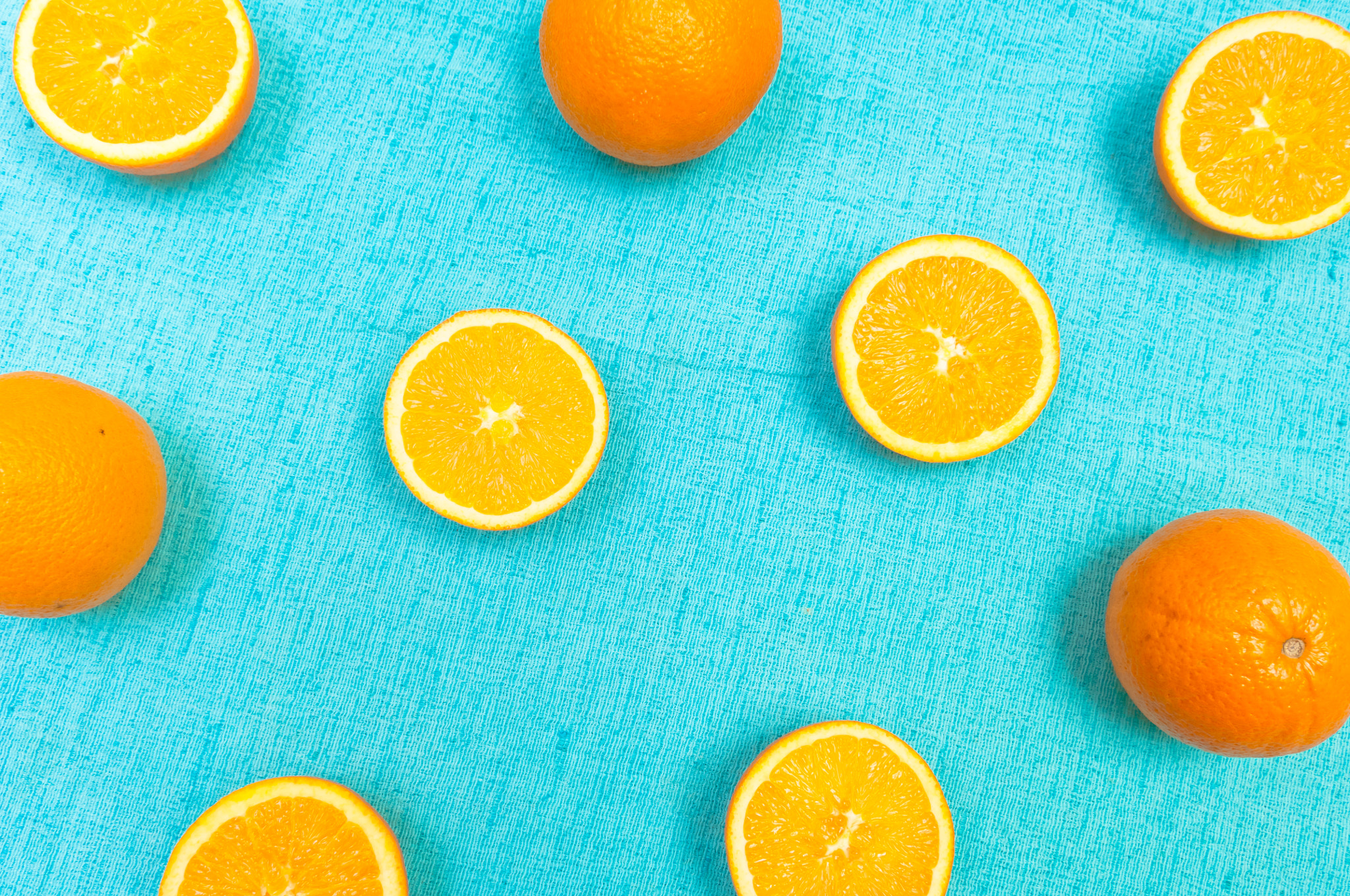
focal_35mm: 30
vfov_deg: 43.5
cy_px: 448
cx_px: 675
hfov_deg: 62.0
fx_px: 1124
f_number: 11
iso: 250
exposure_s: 1/160
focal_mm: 20
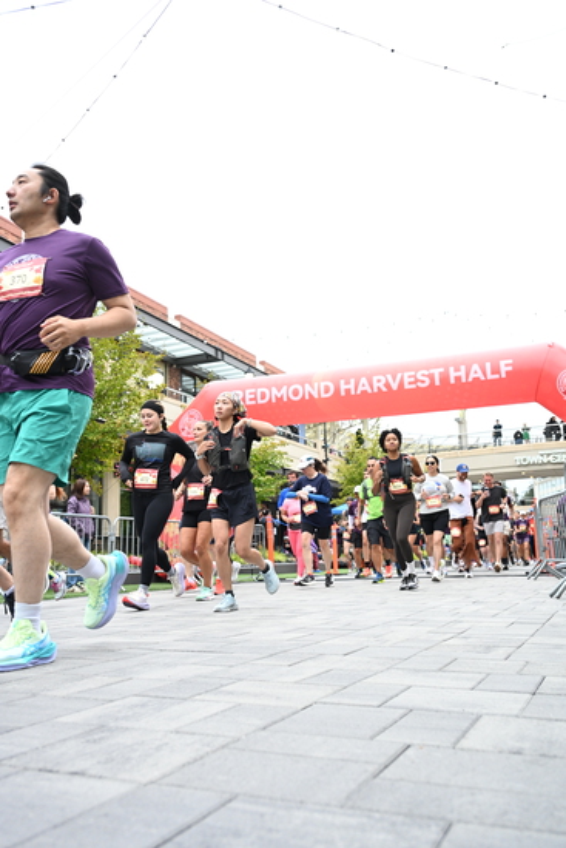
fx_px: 731
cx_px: 283
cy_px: 424
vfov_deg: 60.3
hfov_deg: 42.3
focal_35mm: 31
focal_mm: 31
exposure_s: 1/640
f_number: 4
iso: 2000
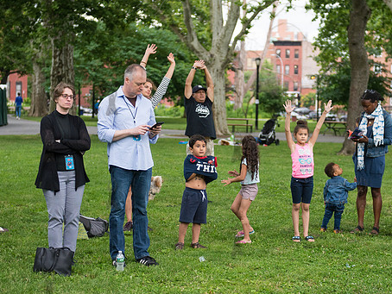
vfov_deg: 15.9
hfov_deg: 21.0
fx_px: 1054
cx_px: 239
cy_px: 170
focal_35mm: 93
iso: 1600
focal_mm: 58
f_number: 2.8
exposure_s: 1/800
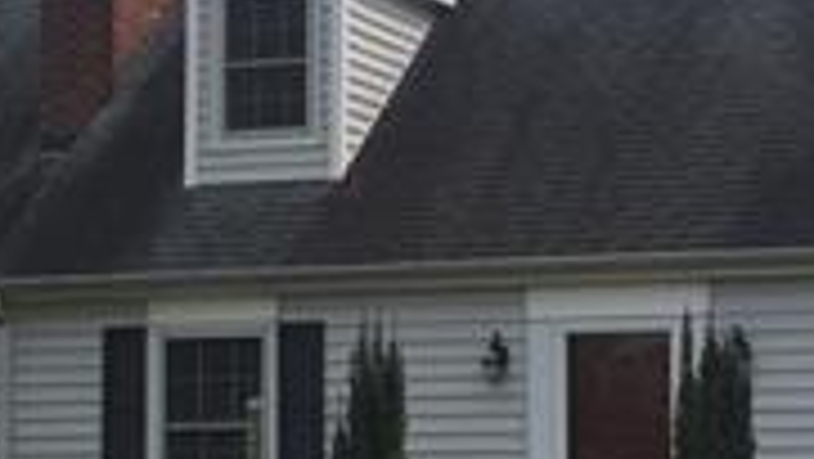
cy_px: 270
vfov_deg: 10.8
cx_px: 436
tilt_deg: +5.6
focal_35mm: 112
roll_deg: +0.9
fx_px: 2418
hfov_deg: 19.1
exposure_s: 1/1130
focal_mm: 4.15
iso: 32
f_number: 2.2
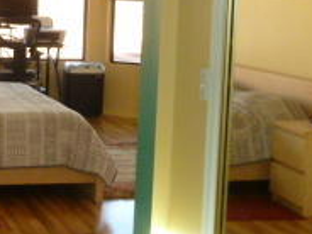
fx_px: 784
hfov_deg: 21.8
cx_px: 10
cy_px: 46
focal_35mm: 87
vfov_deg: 16.8
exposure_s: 1/30
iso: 320
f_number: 3.3
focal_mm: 4.1
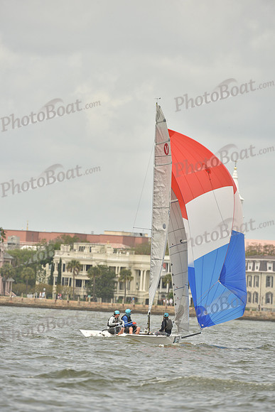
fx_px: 4580
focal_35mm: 400
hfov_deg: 3.4
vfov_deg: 5.2
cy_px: 206
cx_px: 138
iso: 320
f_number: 7.1
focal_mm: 400
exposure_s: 1/1250
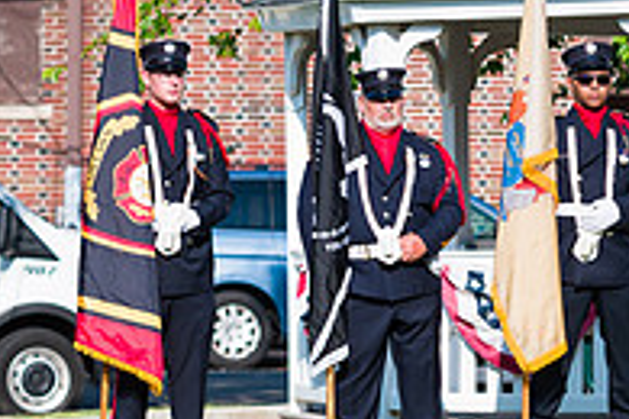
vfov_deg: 4.2
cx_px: 206
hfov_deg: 6.3
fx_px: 5713
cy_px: 226
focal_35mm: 327
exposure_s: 1/3200
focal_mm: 110
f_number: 3.2
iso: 200
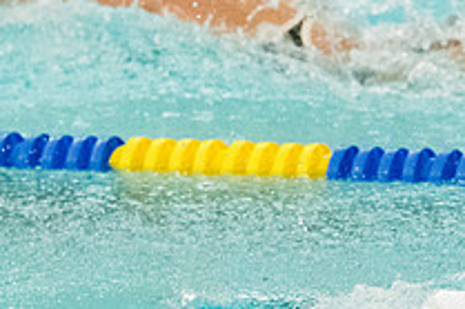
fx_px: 6543
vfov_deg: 2.7
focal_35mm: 507
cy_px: 340
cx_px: 494
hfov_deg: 4.1
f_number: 4.5
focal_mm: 122
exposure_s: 1/1250
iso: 8000
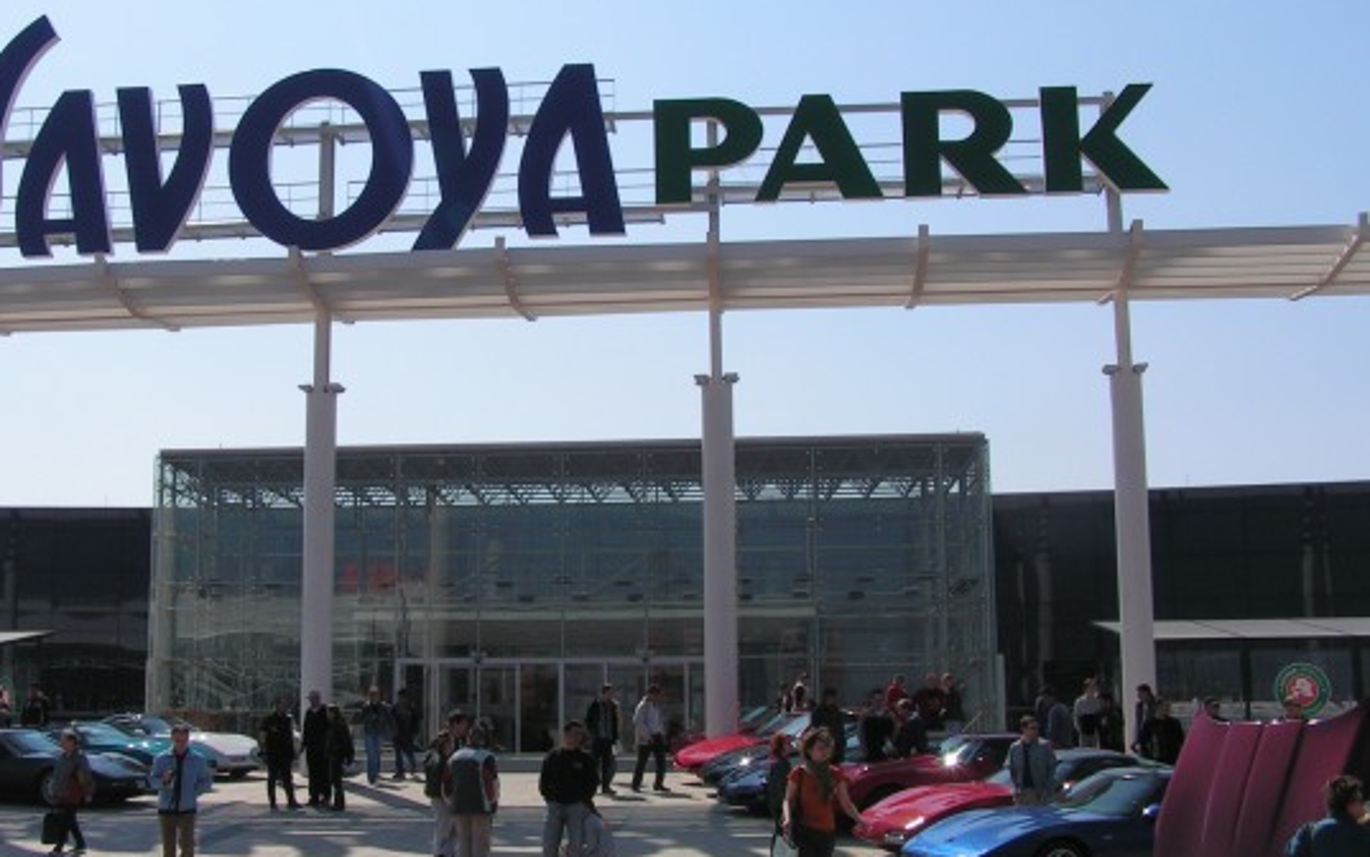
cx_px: 602
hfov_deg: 41.8
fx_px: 1793
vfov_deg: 26.9
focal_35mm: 48
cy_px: 413
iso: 50
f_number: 5.6
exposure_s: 1/800
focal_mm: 6.3
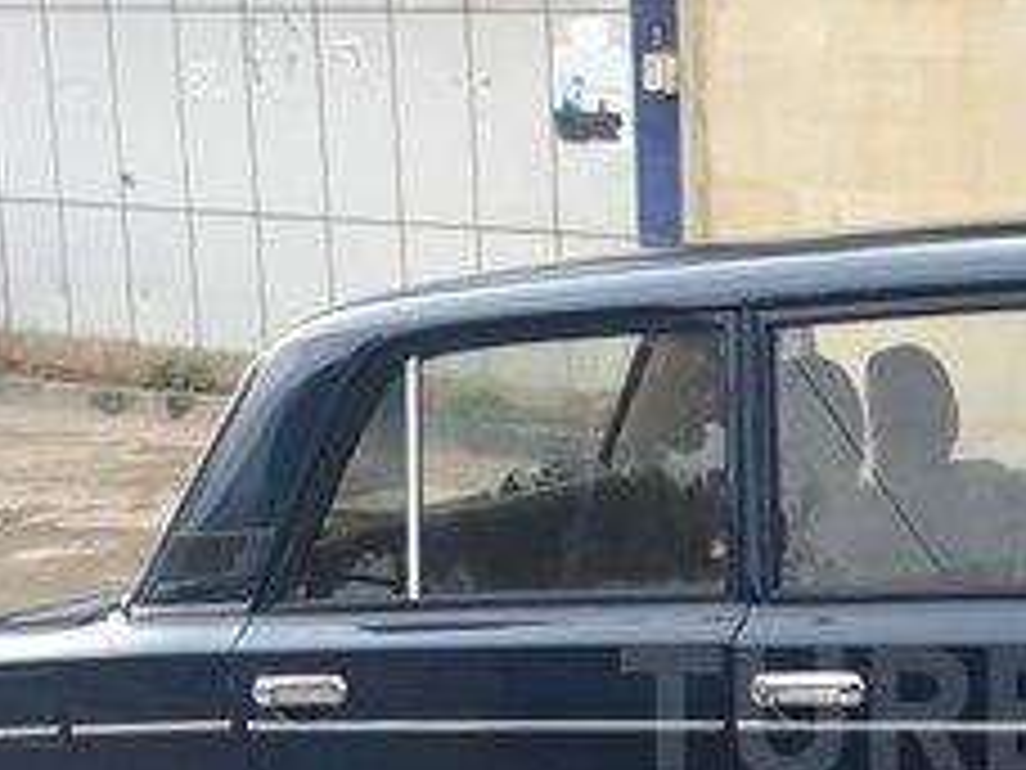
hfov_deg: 22.2
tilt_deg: -14.7
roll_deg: -1.6
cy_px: 714
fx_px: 2490
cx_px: 1080
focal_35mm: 84
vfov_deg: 17.3
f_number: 2.2
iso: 50
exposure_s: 1/100
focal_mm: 4.15
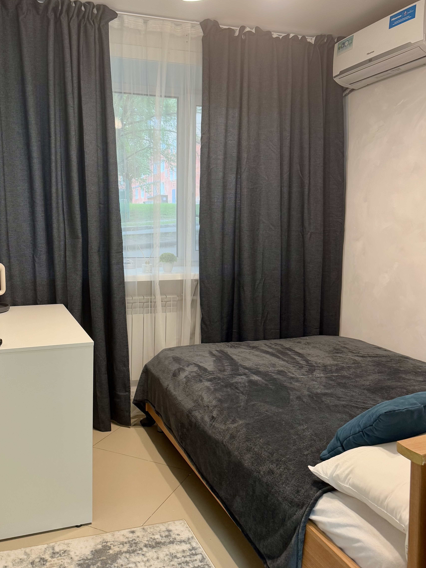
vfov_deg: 59.8
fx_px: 492
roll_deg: -0.1
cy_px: 253
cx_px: 168
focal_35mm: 30
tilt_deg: -3.8
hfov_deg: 46.5
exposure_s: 1/50
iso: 250
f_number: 1.78
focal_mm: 6.76
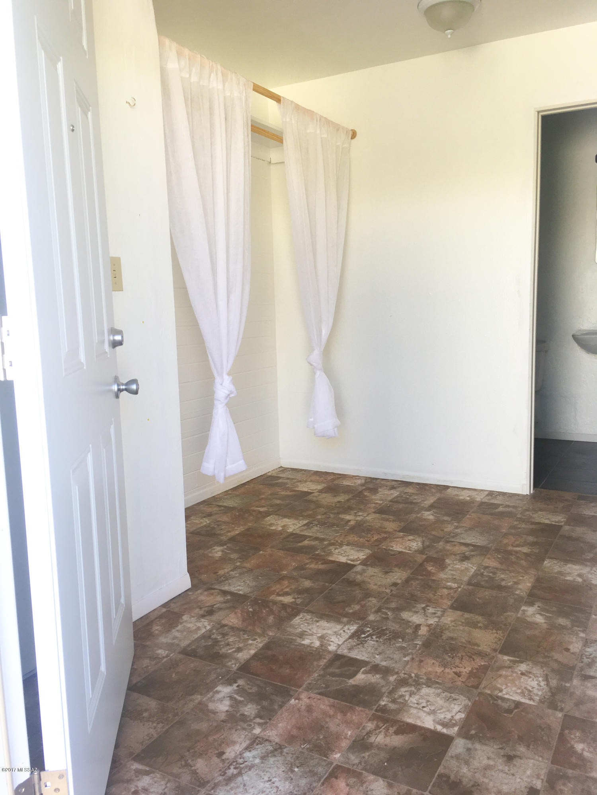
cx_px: 298
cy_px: 398
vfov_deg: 61.7
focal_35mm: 29
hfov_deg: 48.2
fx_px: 667
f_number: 2.2
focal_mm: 4.15
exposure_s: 1/60
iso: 32
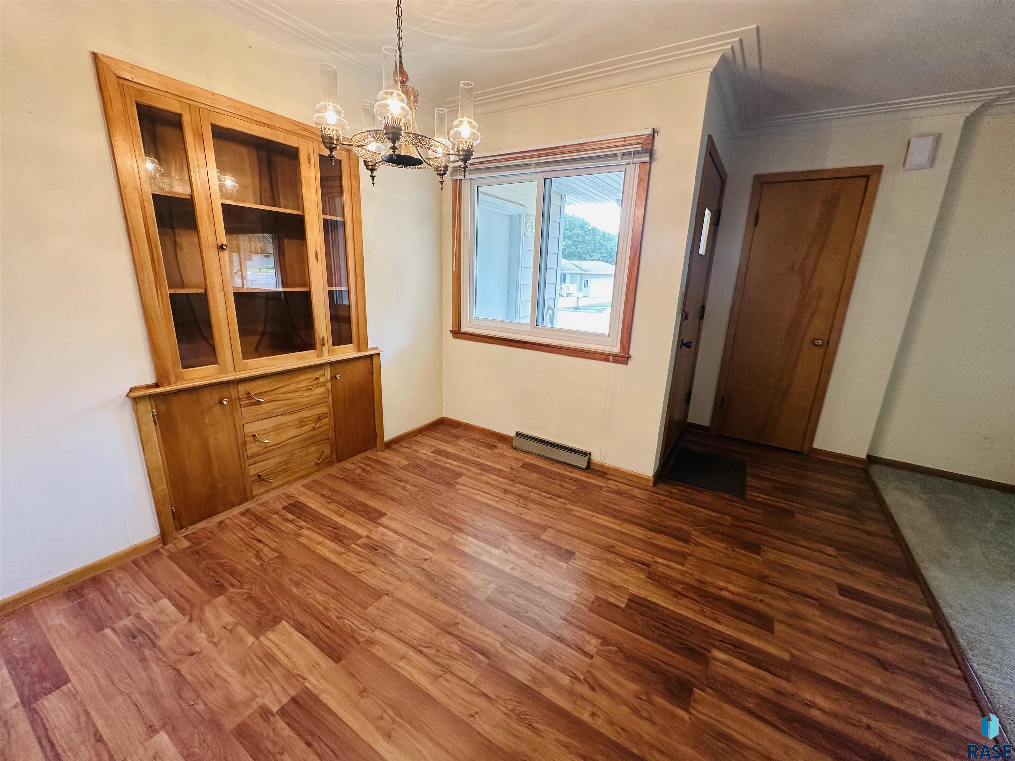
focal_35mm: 14
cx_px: 508
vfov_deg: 85.7
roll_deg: -1.8
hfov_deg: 102.1
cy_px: 380
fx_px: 411
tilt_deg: -14.8
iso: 160
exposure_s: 1/60
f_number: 2.2
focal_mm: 2.22
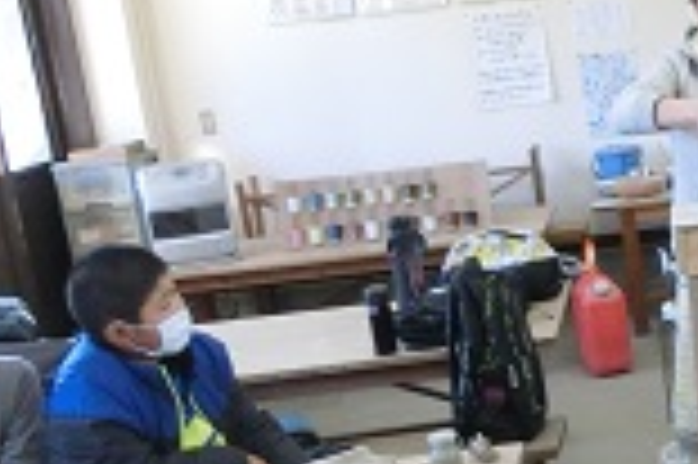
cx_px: 775
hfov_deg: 26.8
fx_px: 1336
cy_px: 302
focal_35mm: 69
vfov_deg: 19.6
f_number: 3.5
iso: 400
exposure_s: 1/50
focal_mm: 4.5
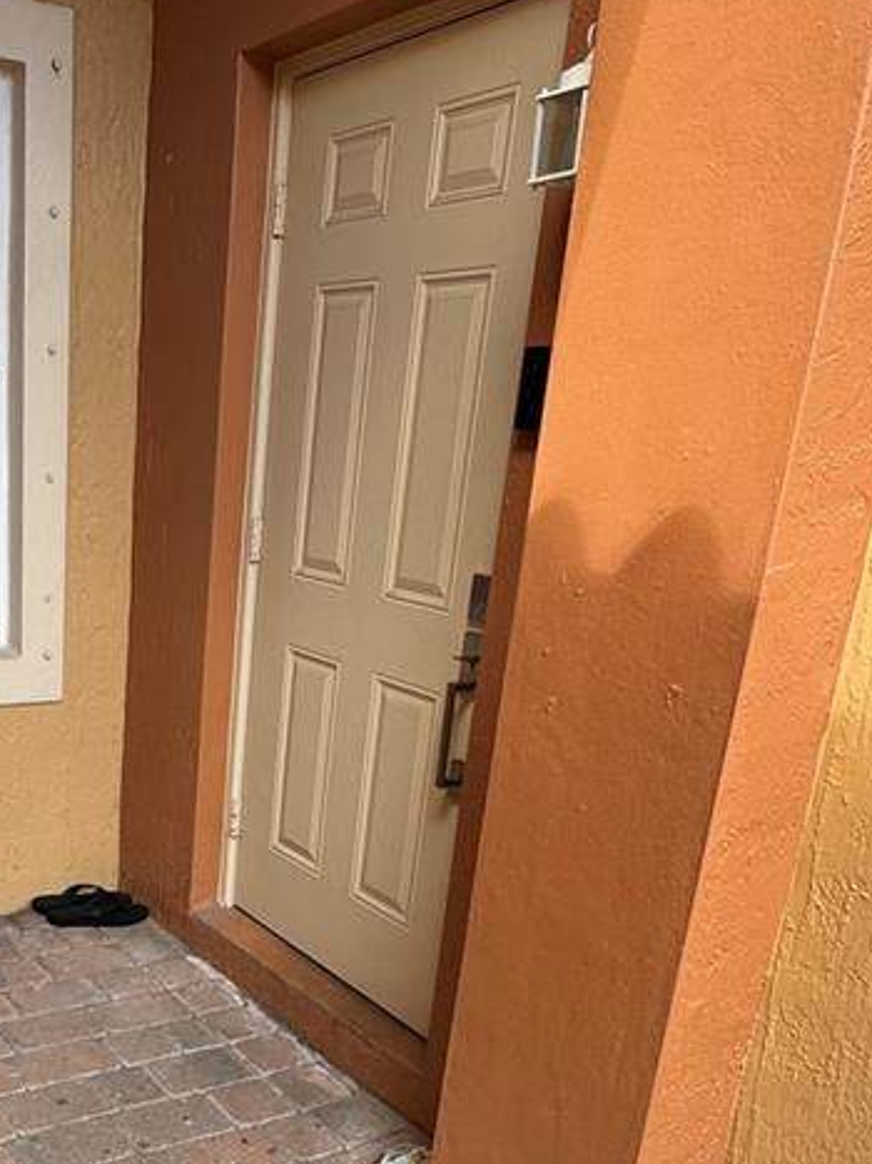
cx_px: 174
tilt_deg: -19.7
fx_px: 1210
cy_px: 862
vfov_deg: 49.5
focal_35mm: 36
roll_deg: -2.7
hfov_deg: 38.2
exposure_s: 1/174
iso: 40
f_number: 2.2
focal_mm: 2.22
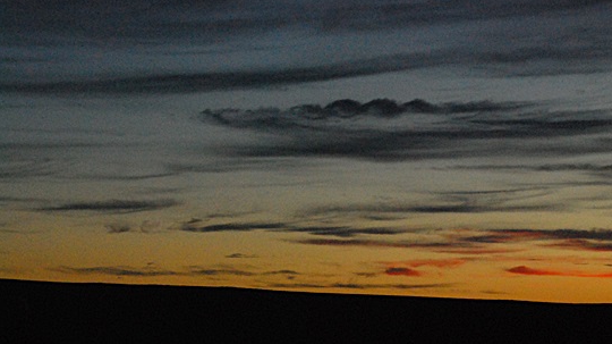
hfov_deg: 19.1
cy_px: 277
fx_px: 1816
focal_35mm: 112
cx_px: 270
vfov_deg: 10.8
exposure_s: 1/320
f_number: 6.3
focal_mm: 48
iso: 1600
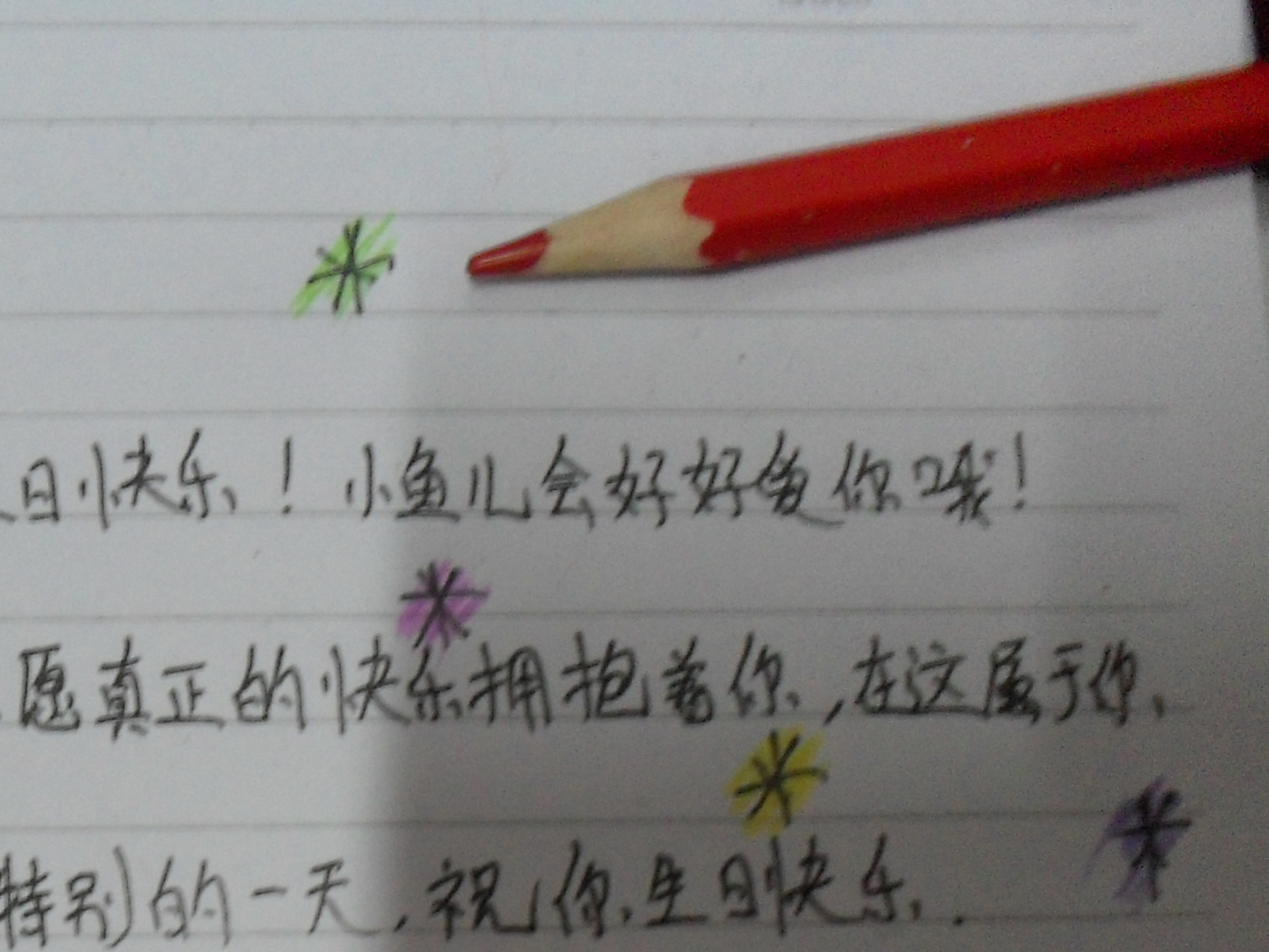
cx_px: 211
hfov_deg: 27.1
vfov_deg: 20.6
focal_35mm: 70
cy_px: 858
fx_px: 2566
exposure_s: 1/6
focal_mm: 6.3
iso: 200
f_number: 2.8
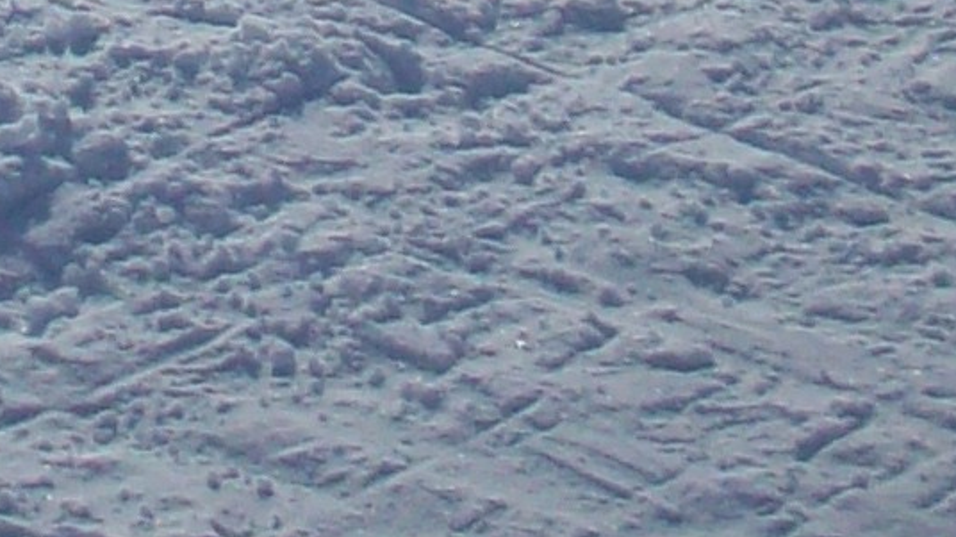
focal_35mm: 230
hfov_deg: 9.3
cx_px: -137
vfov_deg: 5.0
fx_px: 5828
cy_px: -1140
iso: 80
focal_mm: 6.2
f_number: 5.6
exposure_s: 1/1401
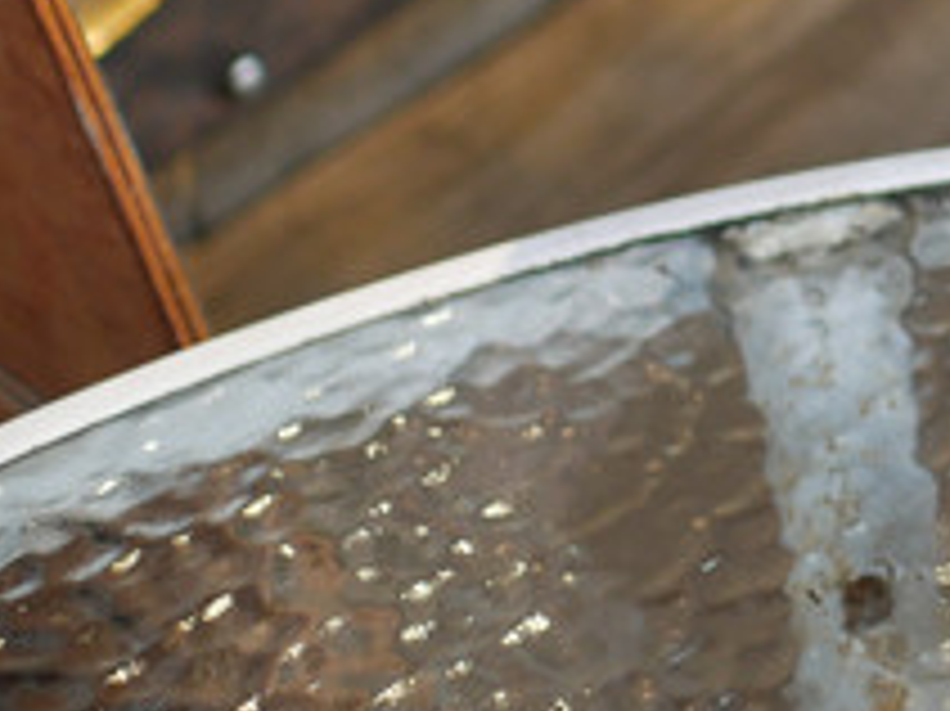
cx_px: 1950
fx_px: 3511
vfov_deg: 10.8
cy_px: -601
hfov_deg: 13.2
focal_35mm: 128
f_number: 1.7
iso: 200
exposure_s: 1/160
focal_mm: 15
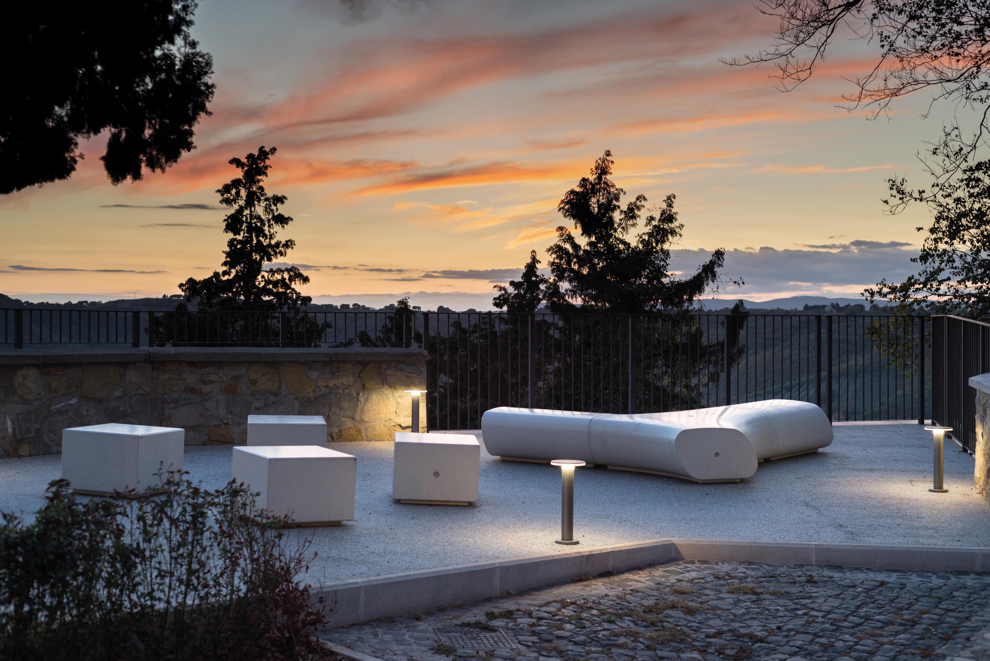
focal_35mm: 50
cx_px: 495
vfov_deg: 27.0
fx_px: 1375
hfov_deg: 39.6
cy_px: 330
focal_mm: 50
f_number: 4.5
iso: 200
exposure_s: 1/40
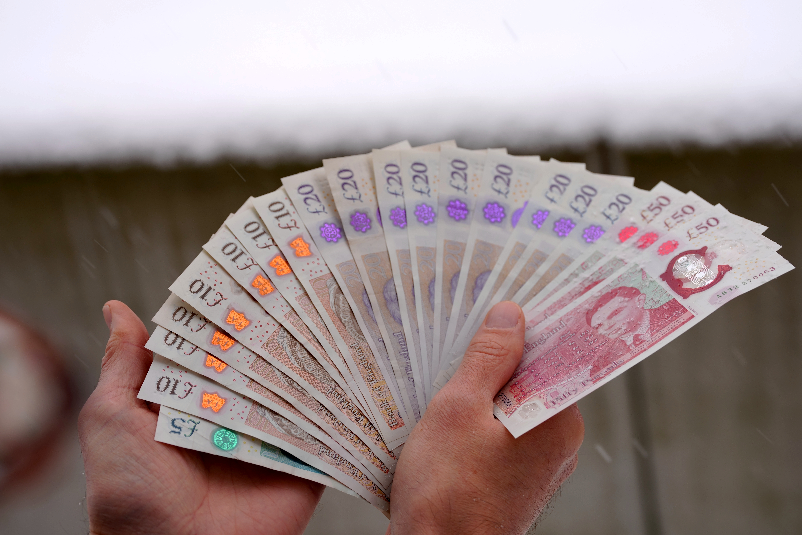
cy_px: 268
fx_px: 2228
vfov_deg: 13.7
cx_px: 401
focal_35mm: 100
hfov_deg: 20.4
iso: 100
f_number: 5.6
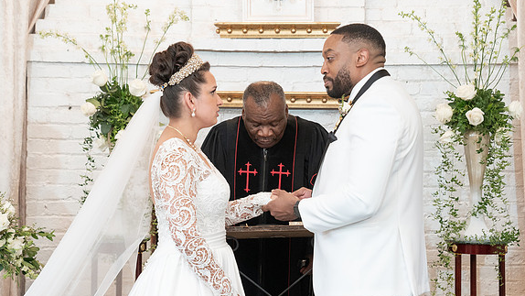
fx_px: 1323
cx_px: 263
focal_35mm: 95
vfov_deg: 12.7
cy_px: 127
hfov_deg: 22.5
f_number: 4
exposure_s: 1/100
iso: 2000
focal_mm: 70
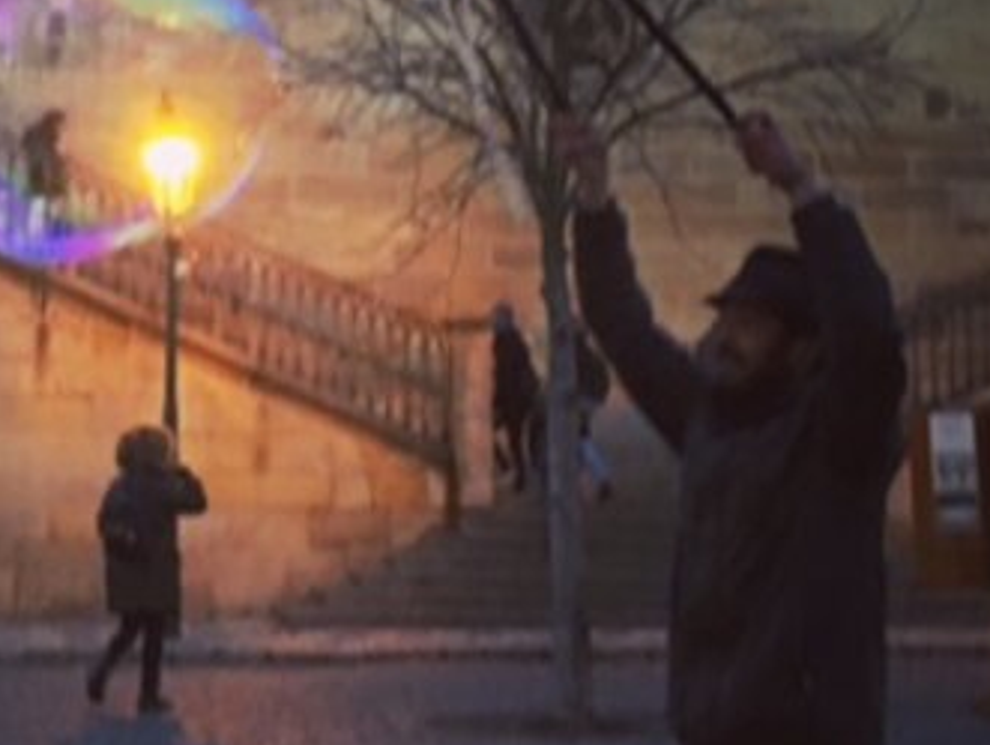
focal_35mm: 70
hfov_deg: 27.1
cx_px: 162
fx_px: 2004
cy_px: 96
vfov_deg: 20.7
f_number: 2.2
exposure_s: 1/33
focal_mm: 4.15
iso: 200
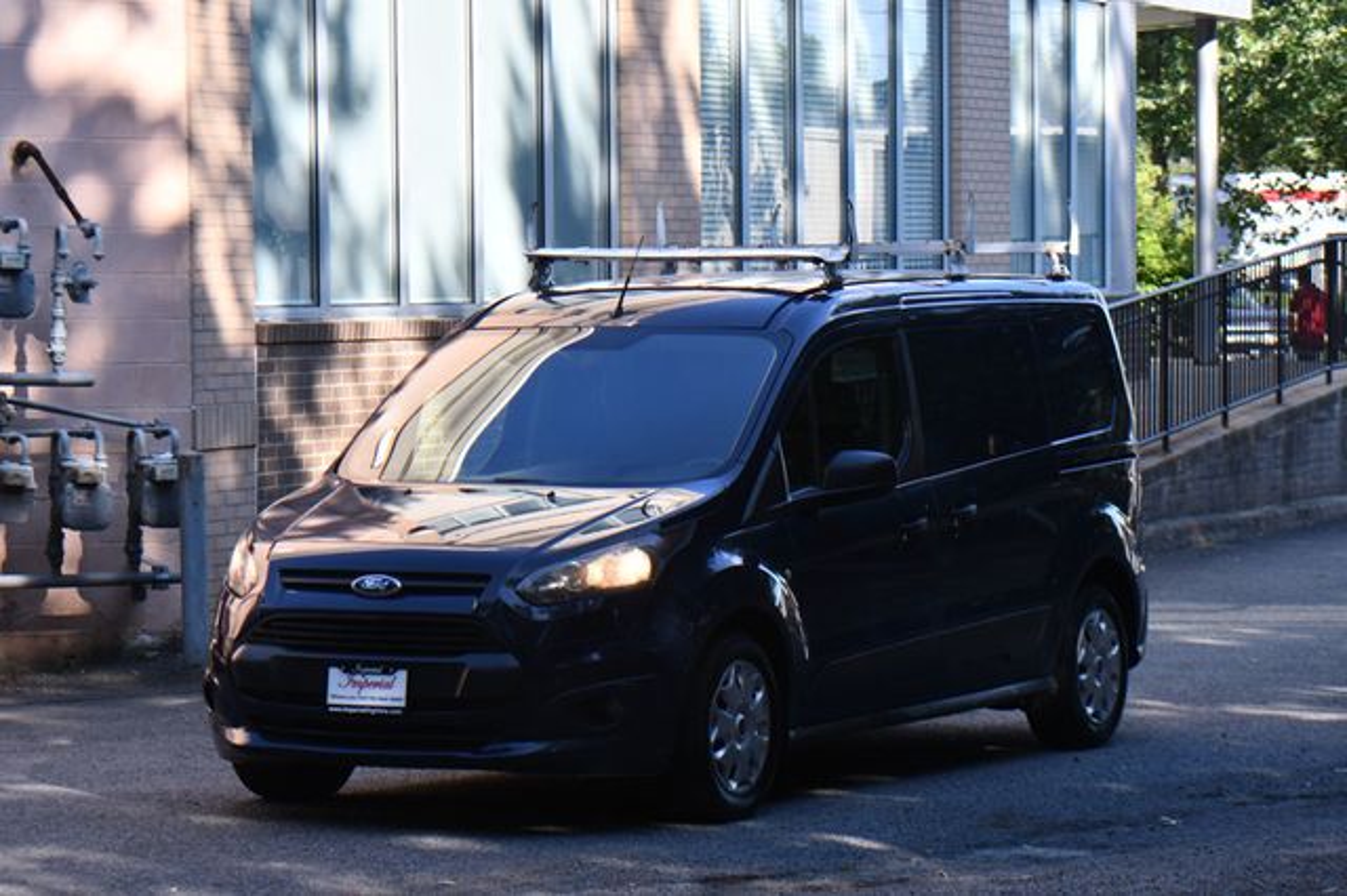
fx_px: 4824
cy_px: 448
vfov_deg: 10.6
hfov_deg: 15.9
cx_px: 674
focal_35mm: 129
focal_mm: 86
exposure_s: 1/250
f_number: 6.3
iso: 200
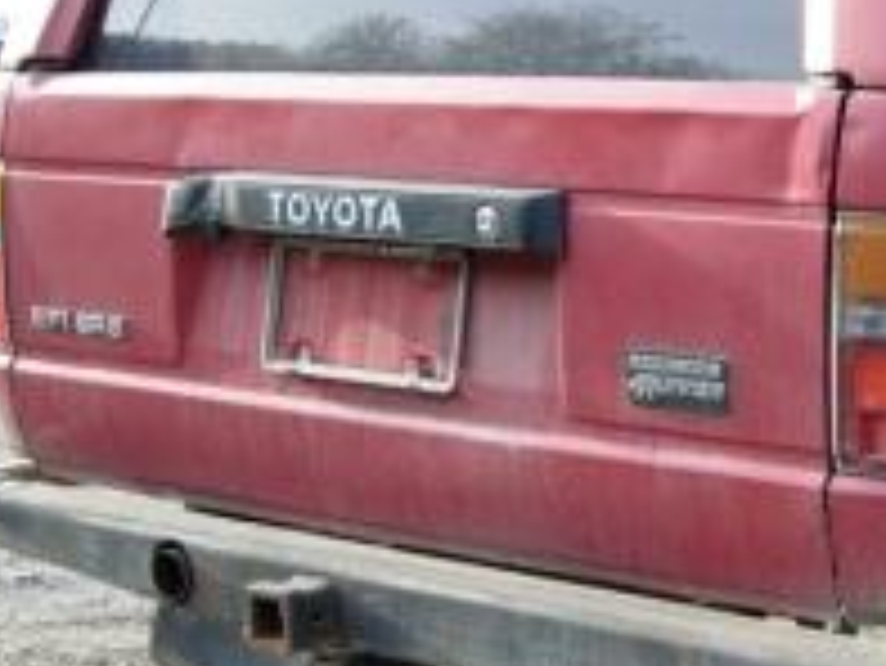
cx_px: 940
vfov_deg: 18.0
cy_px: 369
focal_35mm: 82
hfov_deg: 22.6
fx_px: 2100
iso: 50
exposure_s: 1/78.3
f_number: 3.4
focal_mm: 7.5
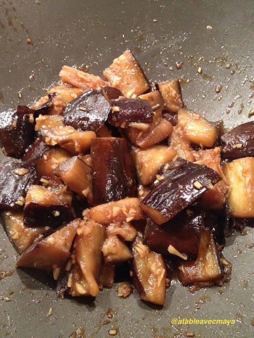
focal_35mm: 35
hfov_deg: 40.7
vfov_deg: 52.6
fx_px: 343
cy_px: 169
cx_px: 127
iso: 400
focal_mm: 4.28
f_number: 2.4
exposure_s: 1/15
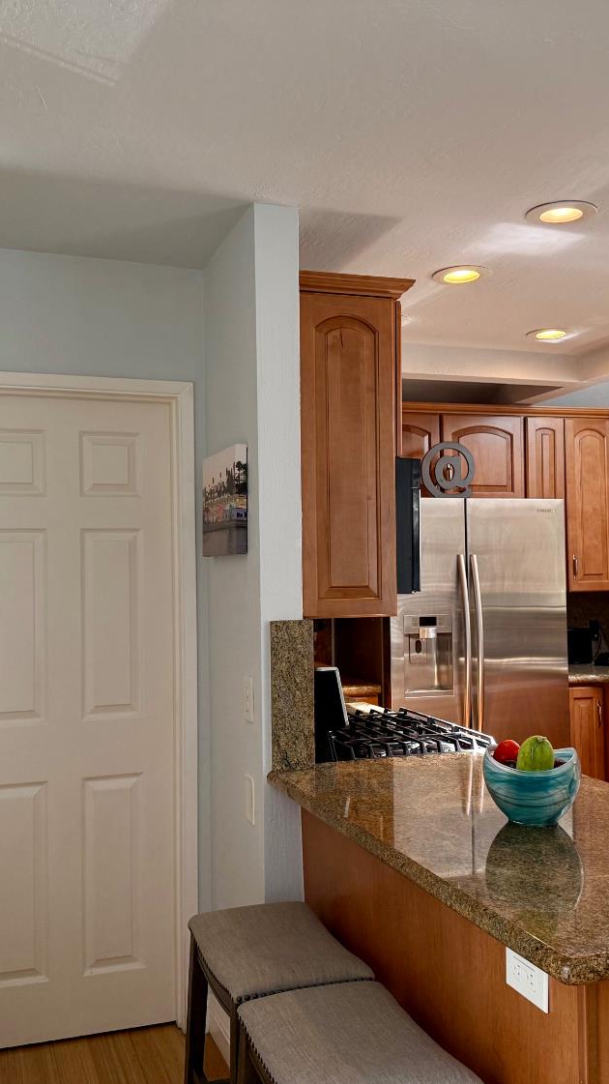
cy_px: 543
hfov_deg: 33.7
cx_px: 293
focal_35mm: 35
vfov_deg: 56.6
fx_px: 1005
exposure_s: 1/132
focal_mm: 6.76
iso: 200
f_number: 1.78
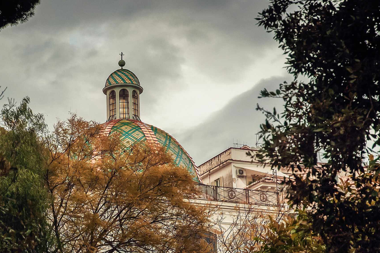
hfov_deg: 20.1
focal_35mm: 101
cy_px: 147
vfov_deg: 13.5
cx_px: 123
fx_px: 1065
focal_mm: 48
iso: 400
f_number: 5
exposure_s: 1/1000
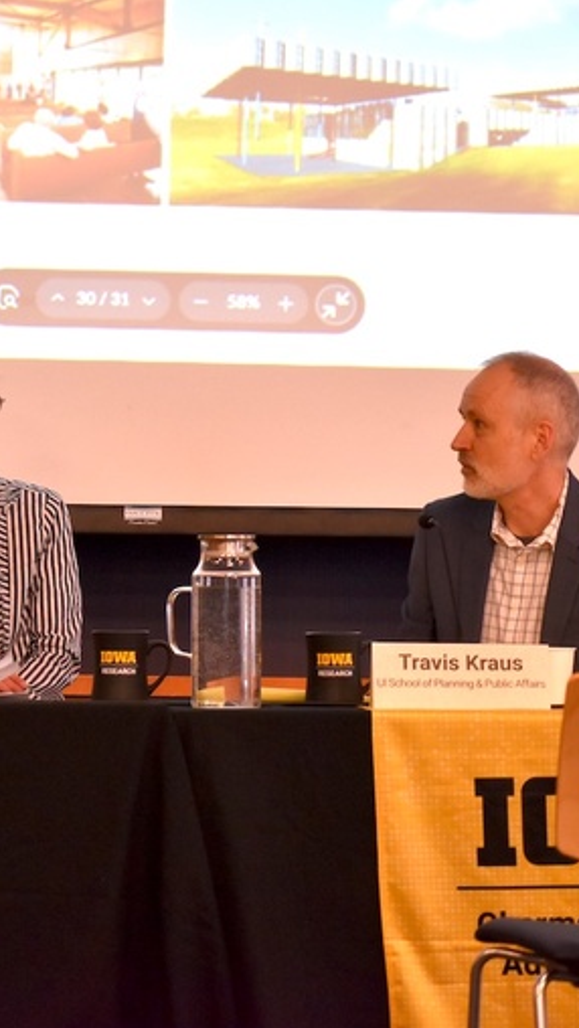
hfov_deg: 4.6
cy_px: 516
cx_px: -34
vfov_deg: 8.1
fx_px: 7255
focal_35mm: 266
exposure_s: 1/125
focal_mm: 112
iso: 1100
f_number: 4.8
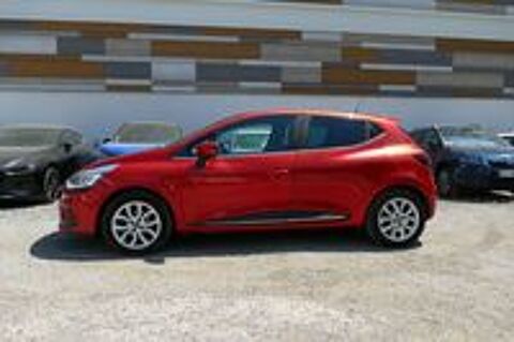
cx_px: 257
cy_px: 171
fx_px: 399
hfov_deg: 65.5
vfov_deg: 46.3
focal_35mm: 28
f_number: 2.9
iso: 125
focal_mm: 10.36
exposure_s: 1/1300
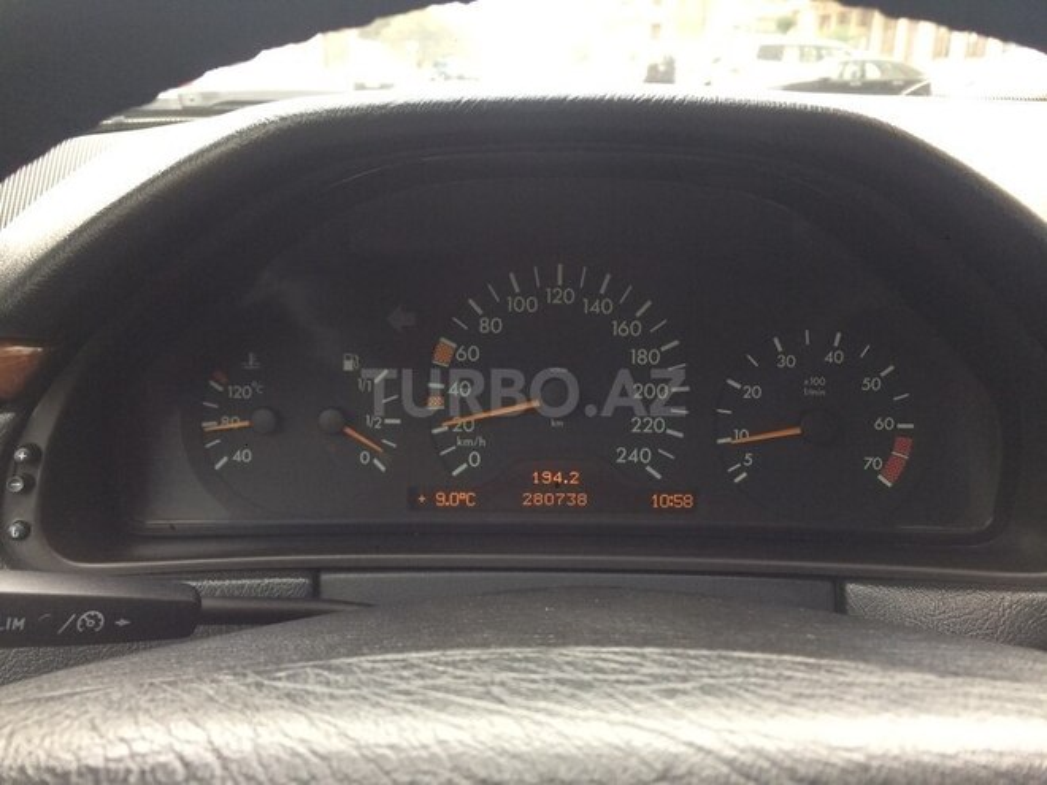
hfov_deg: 61.7
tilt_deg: -19.1
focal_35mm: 29
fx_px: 877
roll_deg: +1.4
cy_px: 392
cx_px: 524
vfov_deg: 48.2
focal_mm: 4.15
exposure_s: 1/33
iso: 40
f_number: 2.2
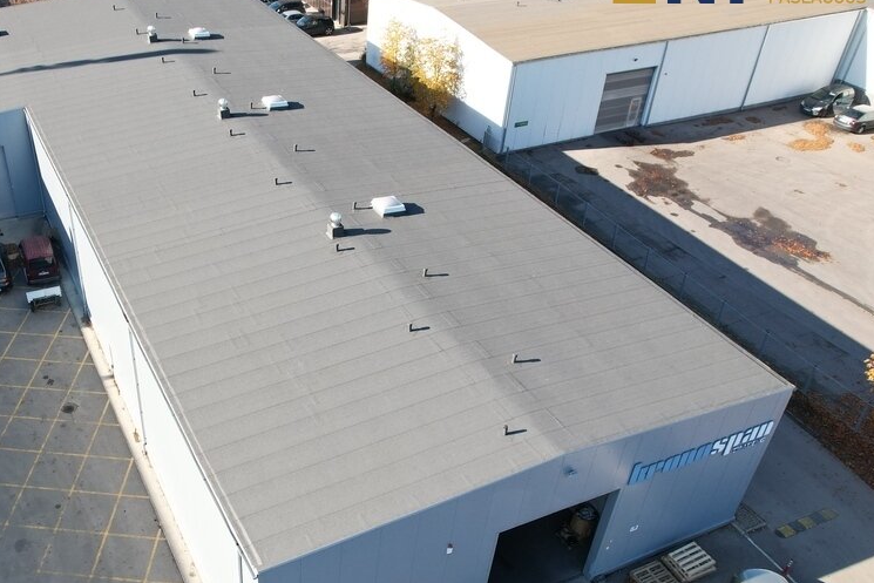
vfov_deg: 38.7
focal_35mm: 34
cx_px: 278
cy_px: 360
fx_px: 826
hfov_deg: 54.4
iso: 150
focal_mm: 8.38
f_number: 2.8
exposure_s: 1/725
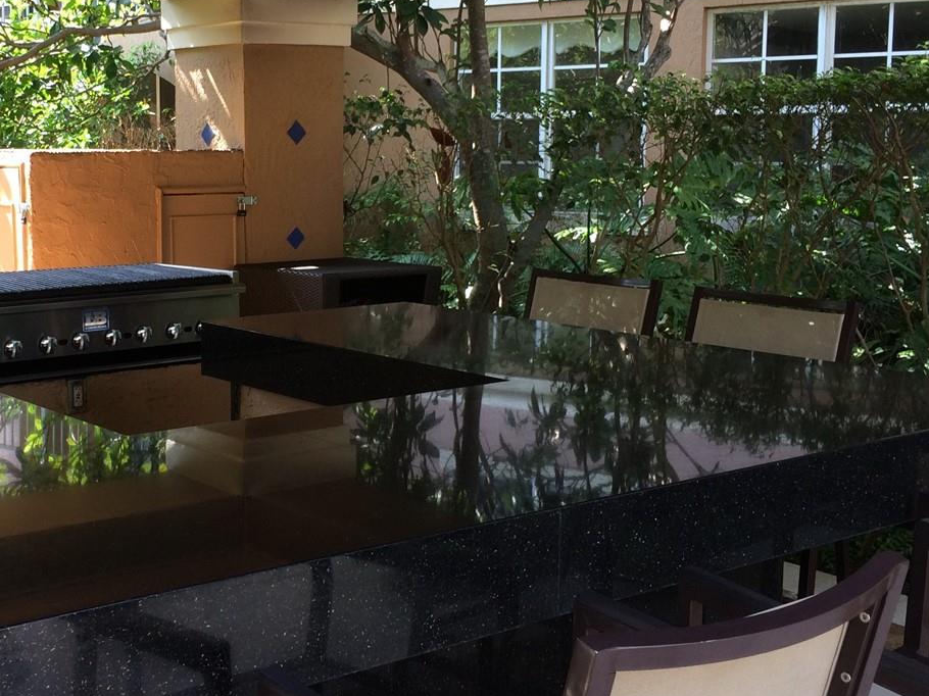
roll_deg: +0.2
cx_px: 196
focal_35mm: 51
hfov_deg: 36.3
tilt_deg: -6.2
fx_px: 1368
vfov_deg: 28.5
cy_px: 290
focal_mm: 4.15
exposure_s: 1/120
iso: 50
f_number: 2.2
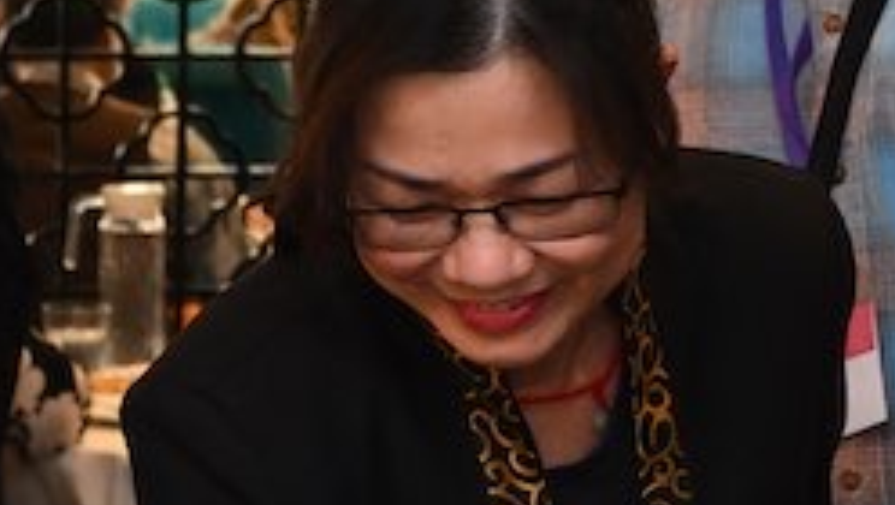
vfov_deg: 10.1
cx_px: 253
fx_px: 2708
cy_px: 895
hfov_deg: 18.7
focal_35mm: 114
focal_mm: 30
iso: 1250
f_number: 4
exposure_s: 1/250
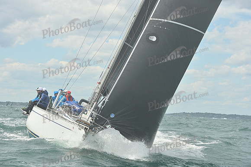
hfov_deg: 18.6
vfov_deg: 12.5
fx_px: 767
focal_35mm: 110
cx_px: 126
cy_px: 84
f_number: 9
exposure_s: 1/1250
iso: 320
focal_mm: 110
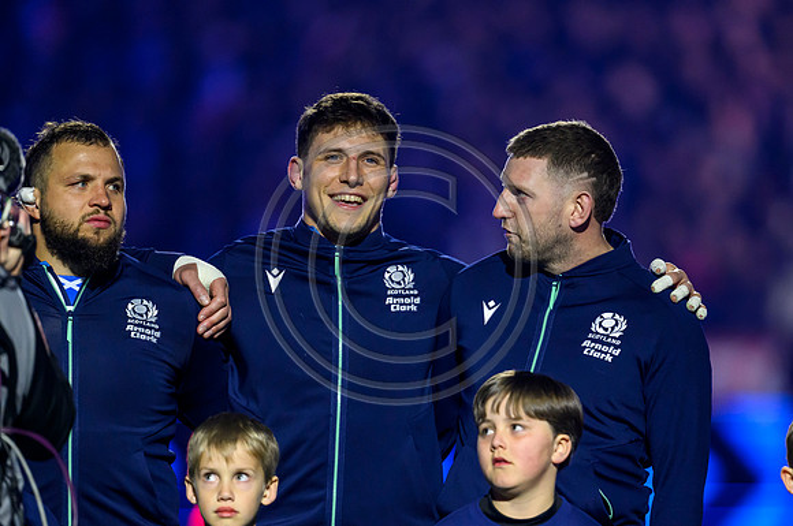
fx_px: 11421
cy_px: 342
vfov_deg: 2.6
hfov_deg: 4.0
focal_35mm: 519
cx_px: 514
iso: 4000
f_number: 2.8
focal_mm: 400
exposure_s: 1/640
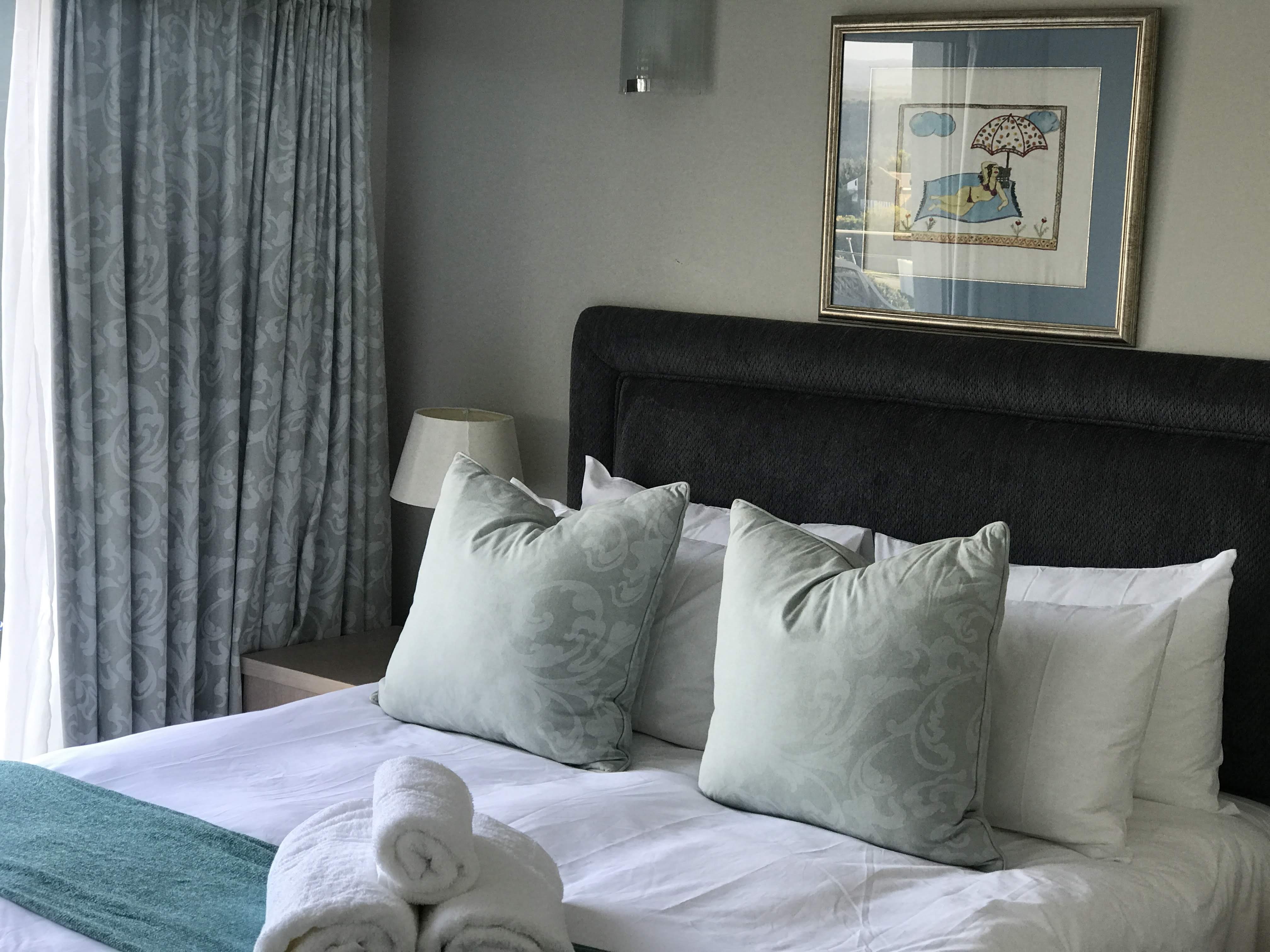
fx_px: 2091
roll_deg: -3.6
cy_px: 476
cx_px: 635
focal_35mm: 57
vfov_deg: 25.7
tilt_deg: -8.3
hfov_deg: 33.8
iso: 32
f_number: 2.8
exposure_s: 1/50
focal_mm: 6.6
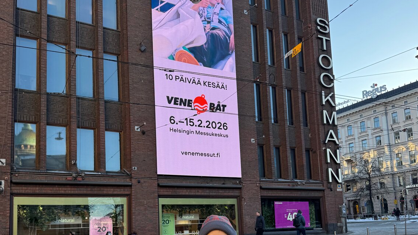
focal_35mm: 37
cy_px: 179
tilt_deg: +7.4
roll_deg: +2.6
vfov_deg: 31.4
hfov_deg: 54.0
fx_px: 410
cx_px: 215
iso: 80
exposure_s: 1/664
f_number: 1.78
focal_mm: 6.76
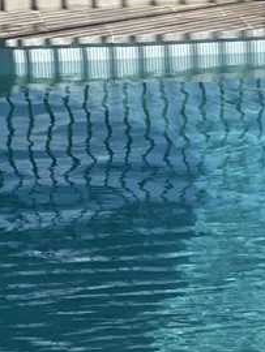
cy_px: 574
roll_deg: +1.5
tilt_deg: -24.8
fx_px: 2008
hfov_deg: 7.5
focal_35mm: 197
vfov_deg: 9.7
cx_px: 332
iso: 32
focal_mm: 4.2
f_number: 1.6
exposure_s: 1/4292
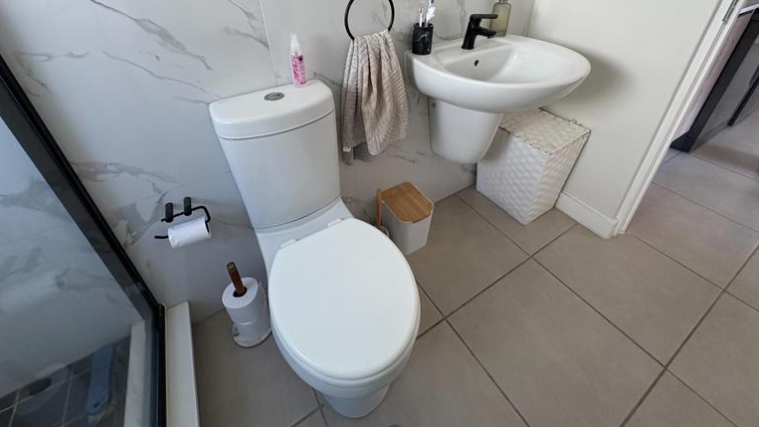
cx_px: 379
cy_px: 130
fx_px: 322
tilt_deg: -30.7
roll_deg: +2.0
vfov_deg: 64.7
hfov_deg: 99.4
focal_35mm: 16
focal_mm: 2.22
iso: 125
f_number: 2.2
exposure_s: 1/99
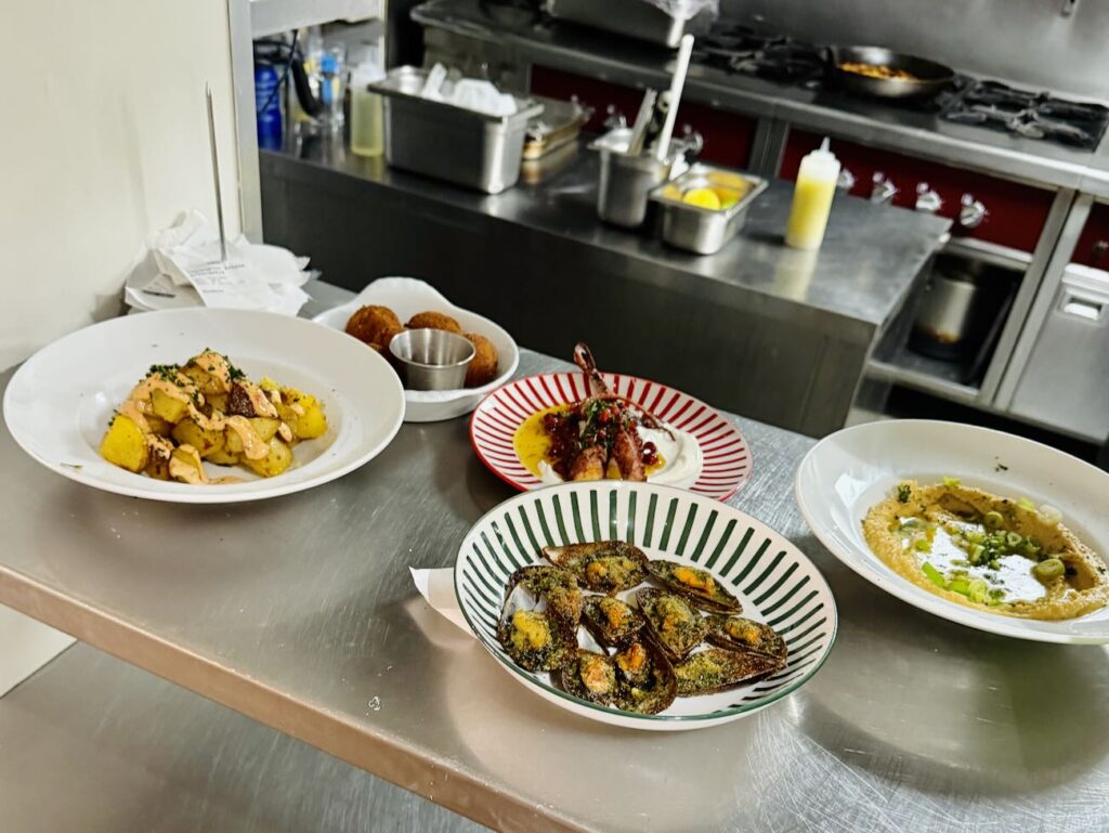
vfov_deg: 56.9
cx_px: 554
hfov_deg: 71.6
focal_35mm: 24
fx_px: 769
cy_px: 416
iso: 400
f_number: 1.78
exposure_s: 1/50
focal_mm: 6.76
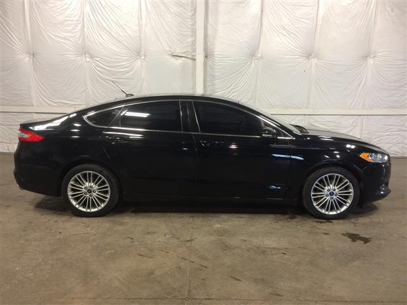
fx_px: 341
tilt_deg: -10.8
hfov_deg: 61.7
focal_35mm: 29
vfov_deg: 48.2
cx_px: 204
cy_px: 152
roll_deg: -0.3
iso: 80
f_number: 2.2
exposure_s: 1/30
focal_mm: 4.15
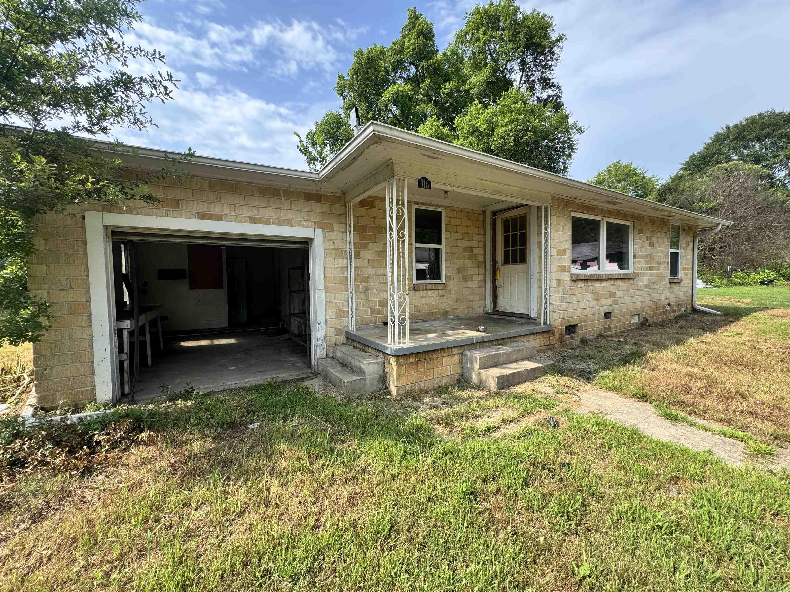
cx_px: 395
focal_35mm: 14
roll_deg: +2.3
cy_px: 296
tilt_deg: -0.9
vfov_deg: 85.7
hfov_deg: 102.1
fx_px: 320
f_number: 2.2
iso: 40
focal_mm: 2.22
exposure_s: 1/544
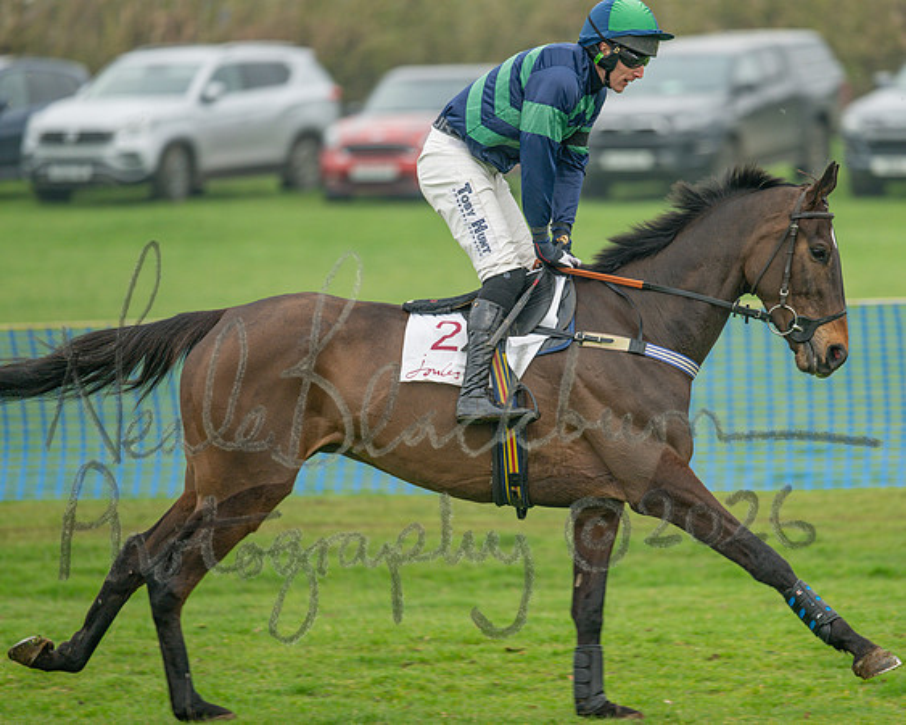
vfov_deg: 3.4
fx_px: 12075
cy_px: 362
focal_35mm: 450
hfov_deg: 4.3
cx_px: 491
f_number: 4.5
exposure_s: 1/640
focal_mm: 400
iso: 400
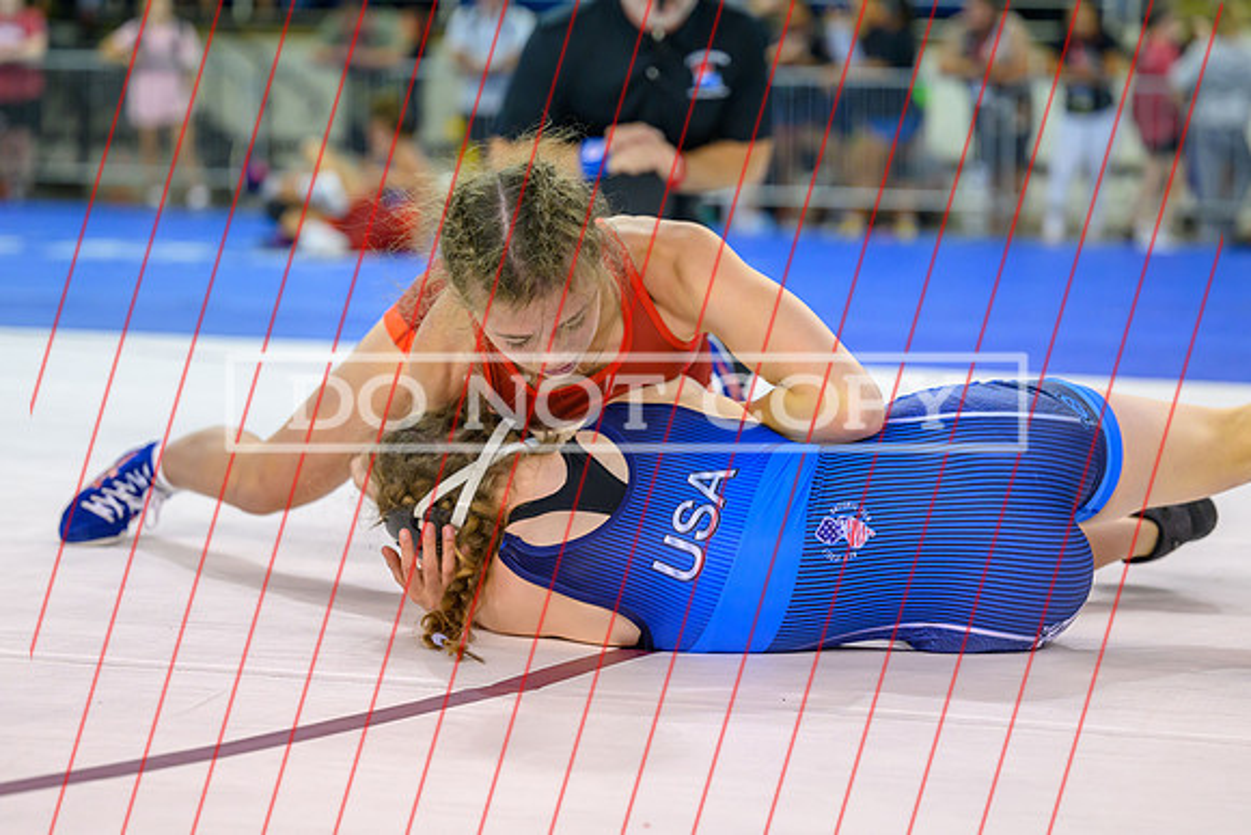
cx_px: 609
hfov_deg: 19.7
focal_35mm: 104
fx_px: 3609
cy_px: 340
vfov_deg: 13.2
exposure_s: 1/800
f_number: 2.8
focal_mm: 86
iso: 1800
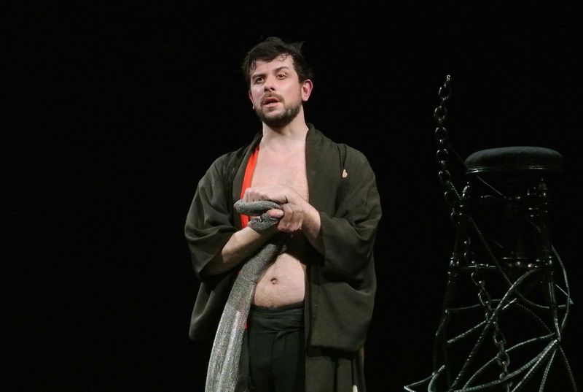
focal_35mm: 148
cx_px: 292
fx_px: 2402
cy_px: 196
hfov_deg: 13.8
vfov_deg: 9.3
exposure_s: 1/40
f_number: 4.2
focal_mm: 55.1
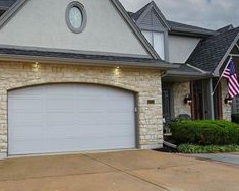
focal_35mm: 30
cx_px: 52
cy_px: 107
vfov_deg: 48.4
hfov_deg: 55.1
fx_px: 212
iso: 400
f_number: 4.5
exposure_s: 1/320
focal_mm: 15
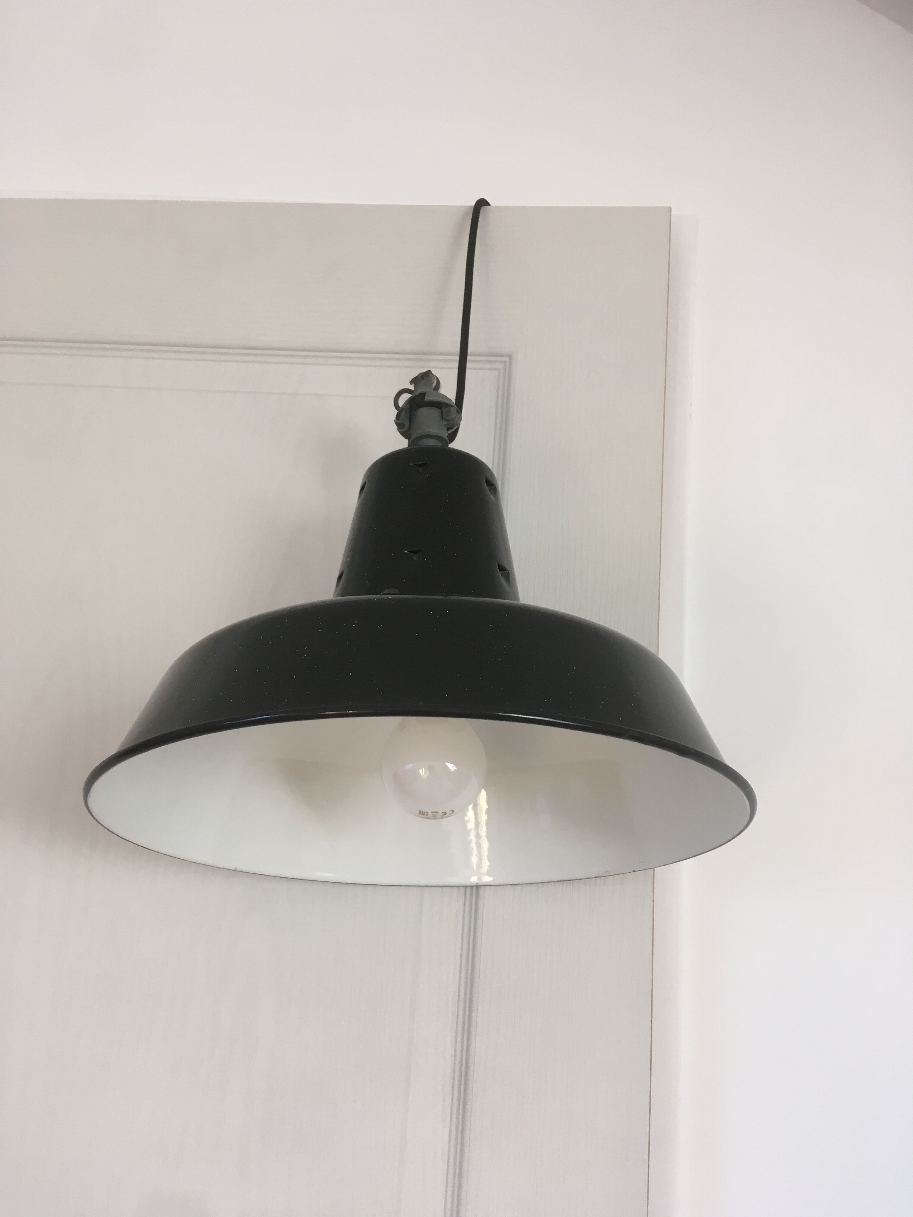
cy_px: 608
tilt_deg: +11.6
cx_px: 456
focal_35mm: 29
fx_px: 1020
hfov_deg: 48.2
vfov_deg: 61.7
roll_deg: -3.4
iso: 25
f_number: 2.2
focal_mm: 4.15
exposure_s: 1/33
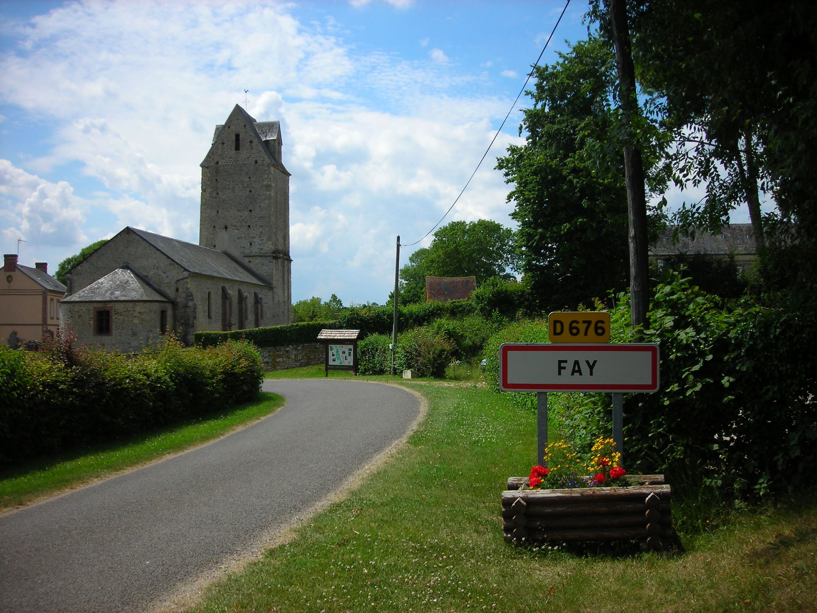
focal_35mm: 38
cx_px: 408
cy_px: 306
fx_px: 897
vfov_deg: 37.7
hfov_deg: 49.0
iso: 50
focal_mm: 6.3
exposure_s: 1/224
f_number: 6.4
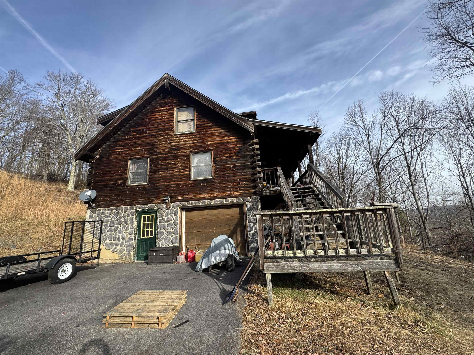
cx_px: 237
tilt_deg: +14.1
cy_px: 178
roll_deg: +3.9
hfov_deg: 102.1
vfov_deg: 85.7
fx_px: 192
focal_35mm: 14
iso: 50
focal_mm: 2.22
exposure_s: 1/681
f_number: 2.2
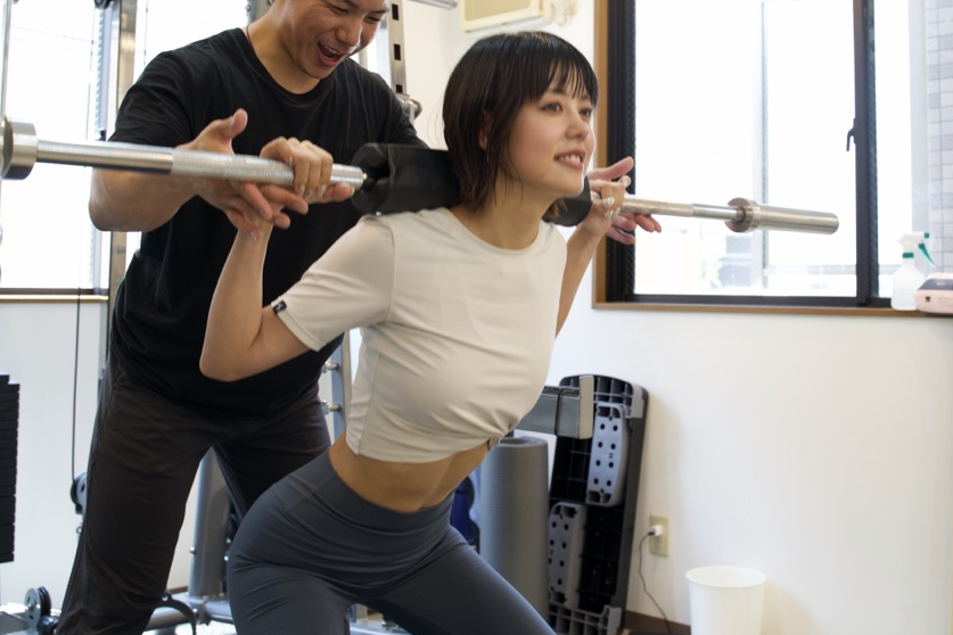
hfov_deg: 45.3
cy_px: 201
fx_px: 1138
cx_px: 534
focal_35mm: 43
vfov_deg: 30.9
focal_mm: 30
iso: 800
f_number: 4.5
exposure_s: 1/60
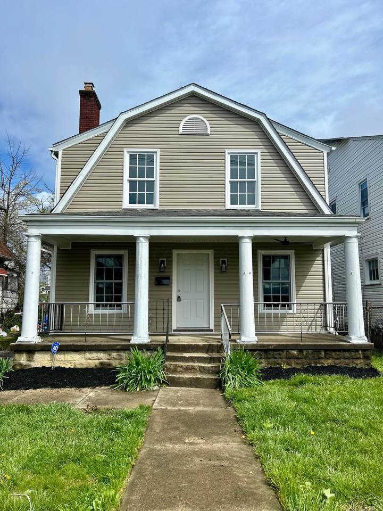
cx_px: 192
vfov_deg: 67.3
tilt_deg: +7.7
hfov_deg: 53.1
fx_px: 384
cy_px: 256
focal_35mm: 26
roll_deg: -0.9
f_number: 1.5
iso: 50
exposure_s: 1/4630
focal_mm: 5.7
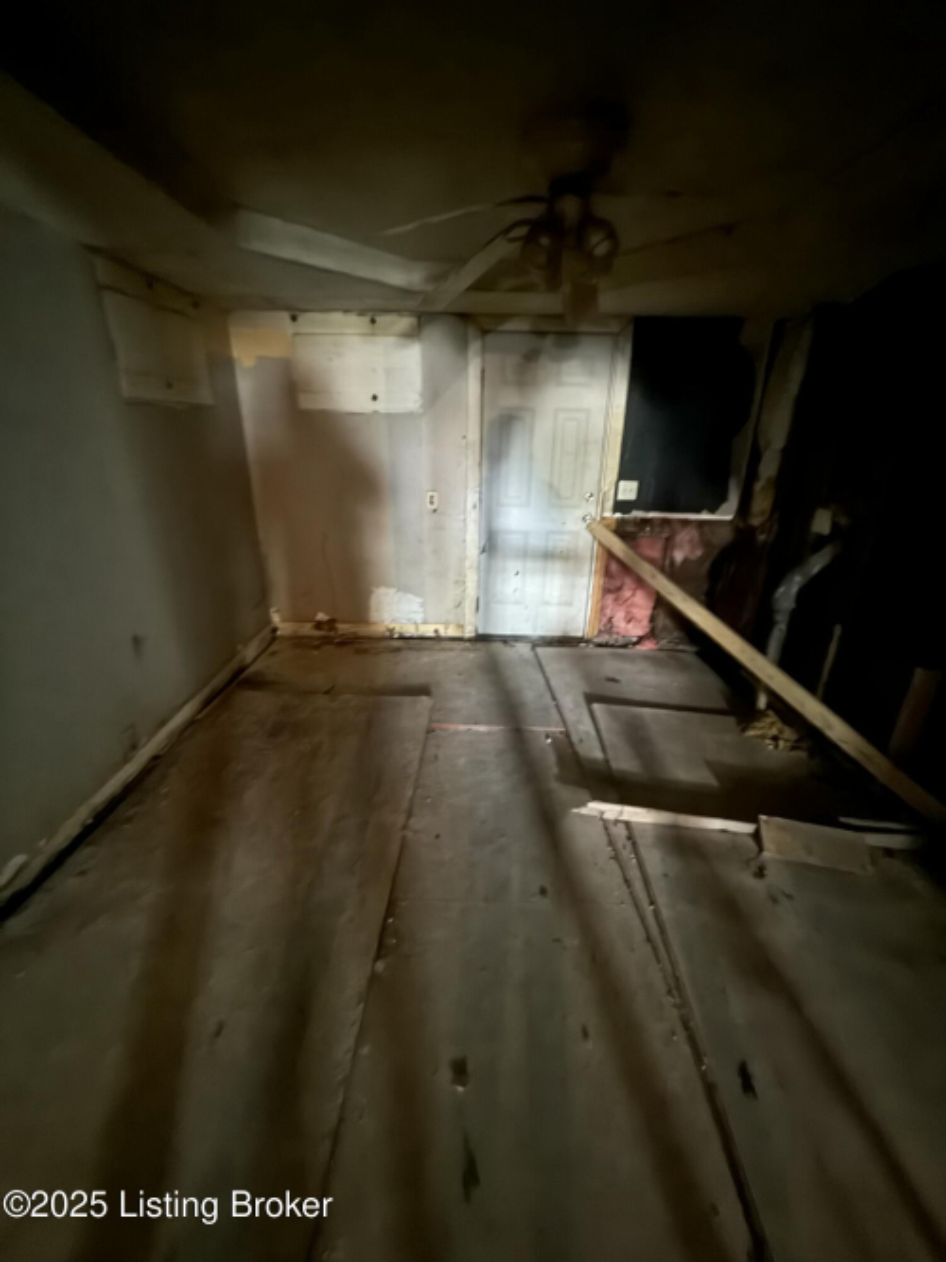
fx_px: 510
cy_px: 631
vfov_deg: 102.1
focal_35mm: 14
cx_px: 473
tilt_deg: -20.8
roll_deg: +0.0
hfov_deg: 85.7
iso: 2500
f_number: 2.2
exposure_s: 1/7
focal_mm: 2.22
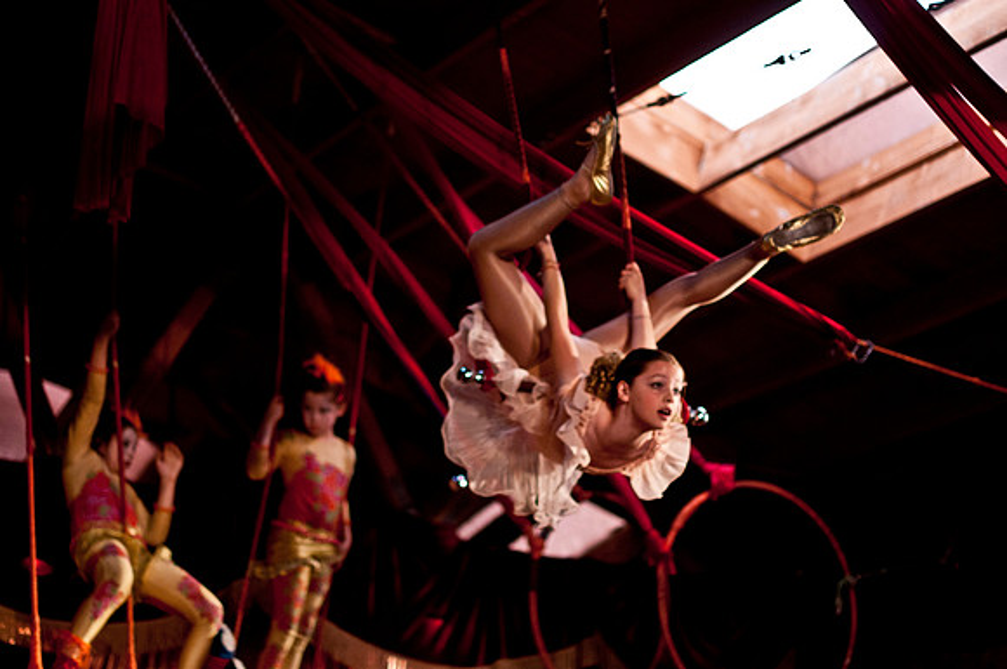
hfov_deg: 27.0
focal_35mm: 75
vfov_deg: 18.1
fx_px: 2095
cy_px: 334
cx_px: 504
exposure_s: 1/200
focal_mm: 50
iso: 800
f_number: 1.4
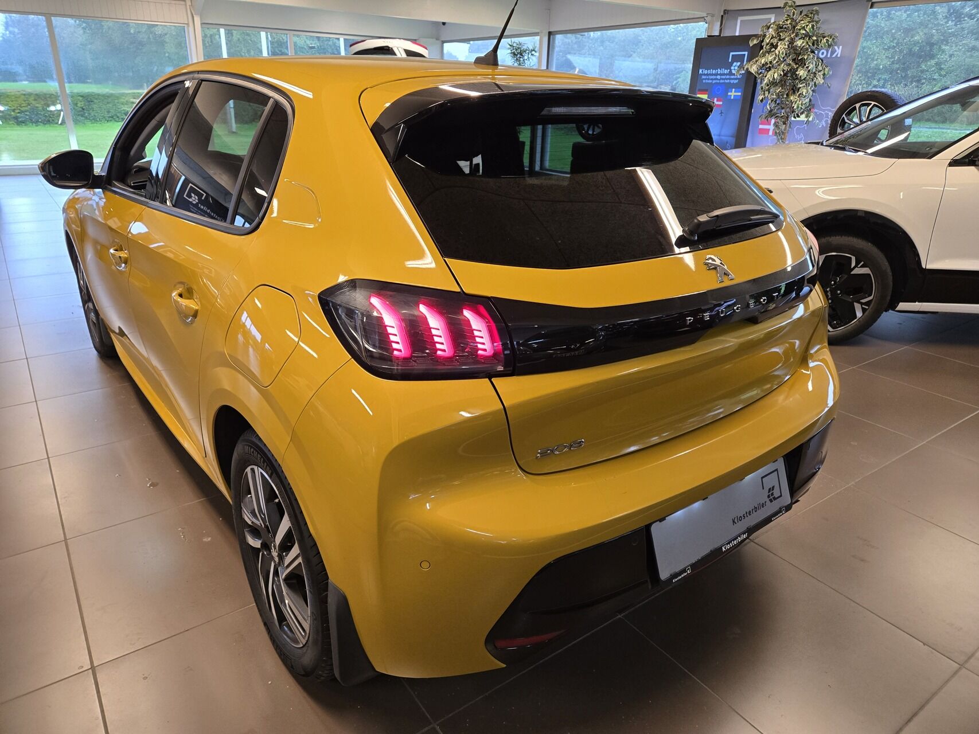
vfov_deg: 58.9
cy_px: 367
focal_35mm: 23
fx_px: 650
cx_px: 490
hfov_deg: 73.9
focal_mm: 5.4
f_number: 1.8
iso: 125
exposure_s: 1/100
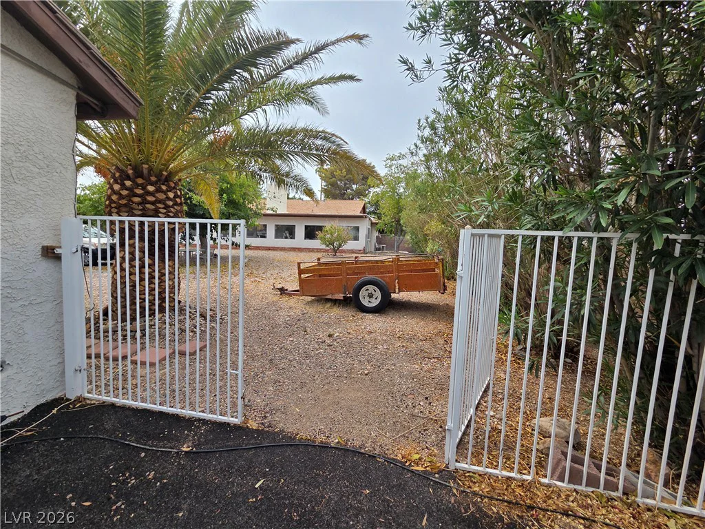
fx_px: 265
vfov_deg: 89.9
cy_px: 264
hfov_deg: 106.2
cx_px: 352
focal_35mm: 13
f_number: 2.2
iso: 50
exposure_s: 1/1593
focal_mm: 2.2
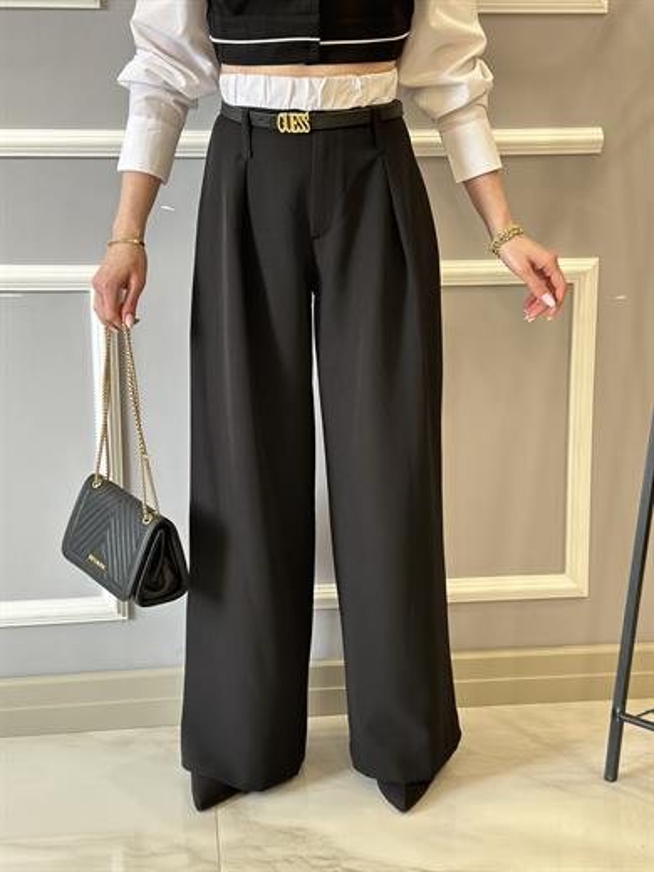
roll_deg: -0.3
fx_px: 1209
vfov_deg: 39.7
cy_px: 436
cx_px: 327
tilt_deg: -10.8
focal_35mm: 48
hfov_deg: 30.3
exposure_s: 1/71
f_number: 1.78
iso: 125
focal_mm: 6.86
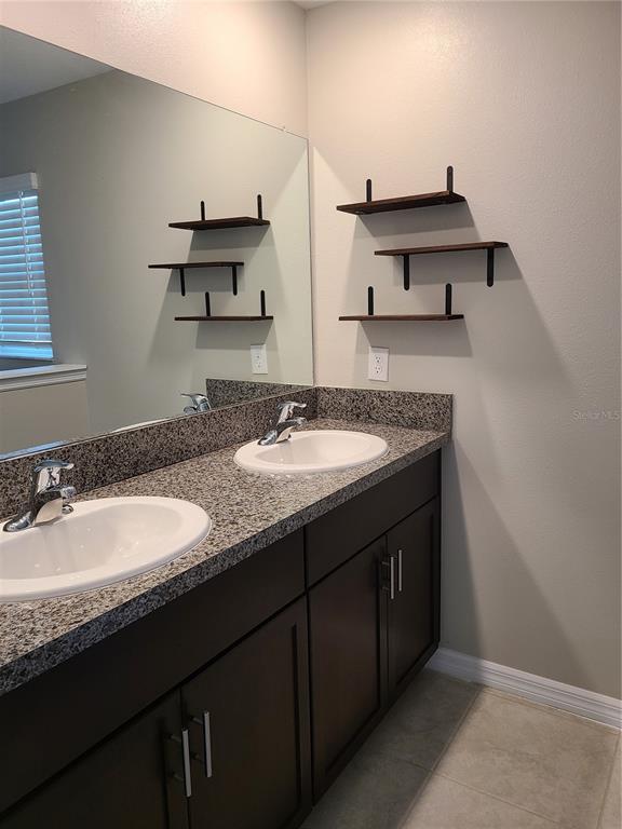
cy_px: 414
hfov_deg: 53.1
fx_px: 623
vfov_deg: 67.3
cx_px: 311
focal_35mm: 26
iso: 80
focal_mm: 5.4
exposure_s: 1/60
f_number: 1.8
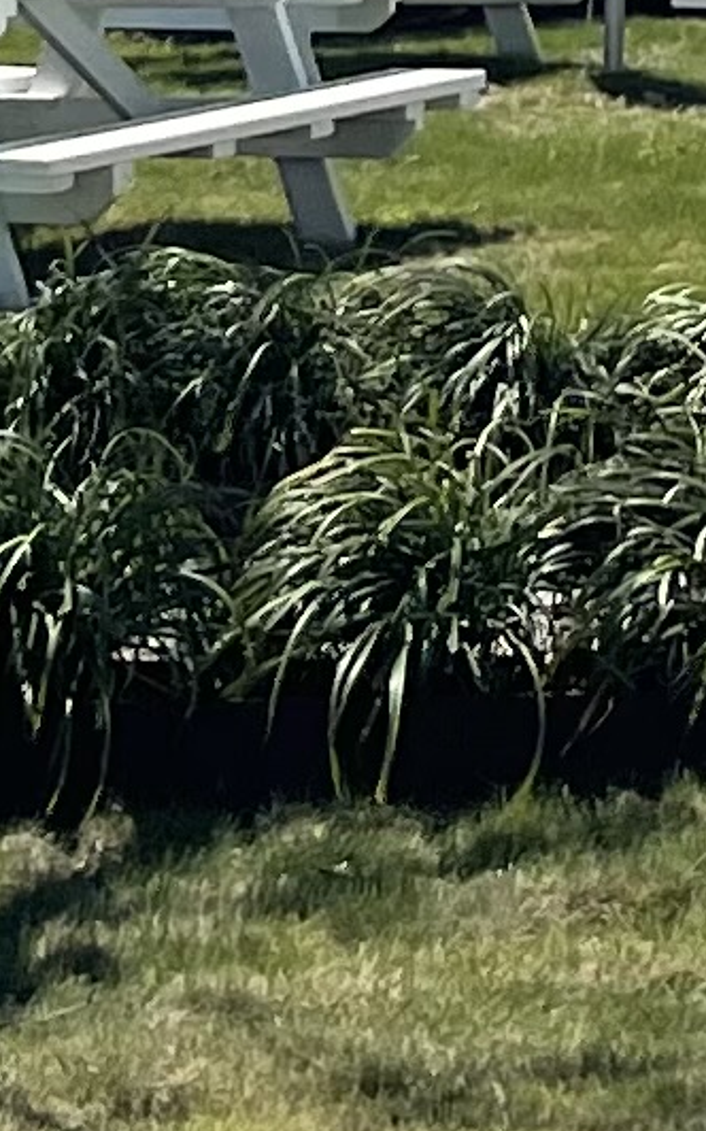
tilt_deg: +14.3
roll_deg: -3.2
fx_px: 6195
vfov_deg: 9.0
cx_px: 1016
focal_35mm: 201
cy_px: -1886
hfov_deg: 6.4
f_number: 1.6
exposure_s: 1/3559
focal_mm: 5.1
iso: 32
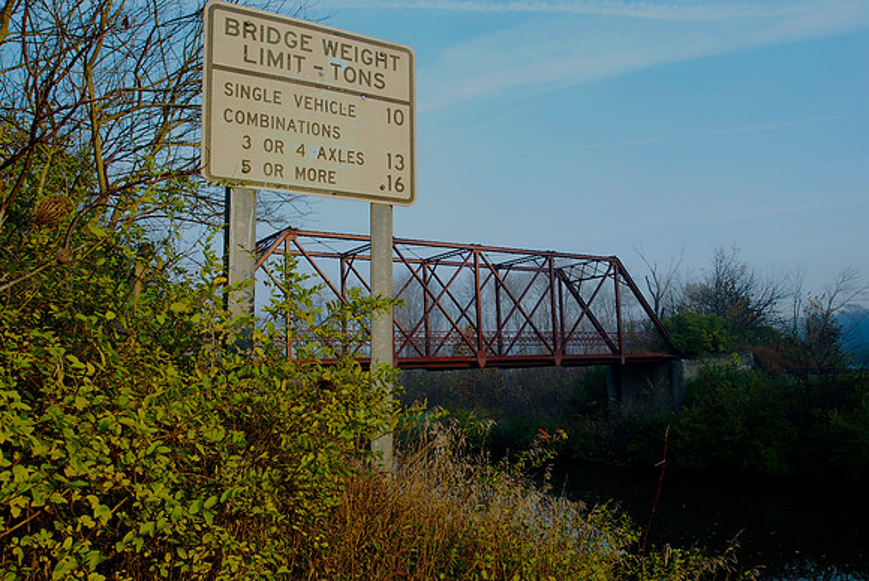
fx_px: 725
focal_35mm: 30
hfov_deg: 61.9
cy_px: 290
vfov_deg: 43.7
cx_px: 434
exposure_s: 1/80
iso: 125
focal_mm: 20
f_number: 8
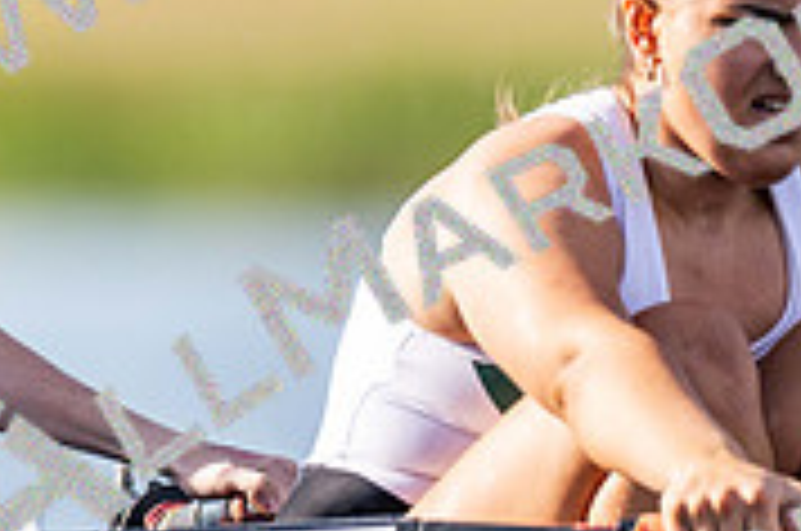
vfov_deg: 0.7
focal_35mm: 1959
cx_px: -432
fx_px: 43509
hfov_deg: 1.1
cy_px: 182
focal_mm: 600
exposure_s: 1/2500
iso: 400
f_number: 4
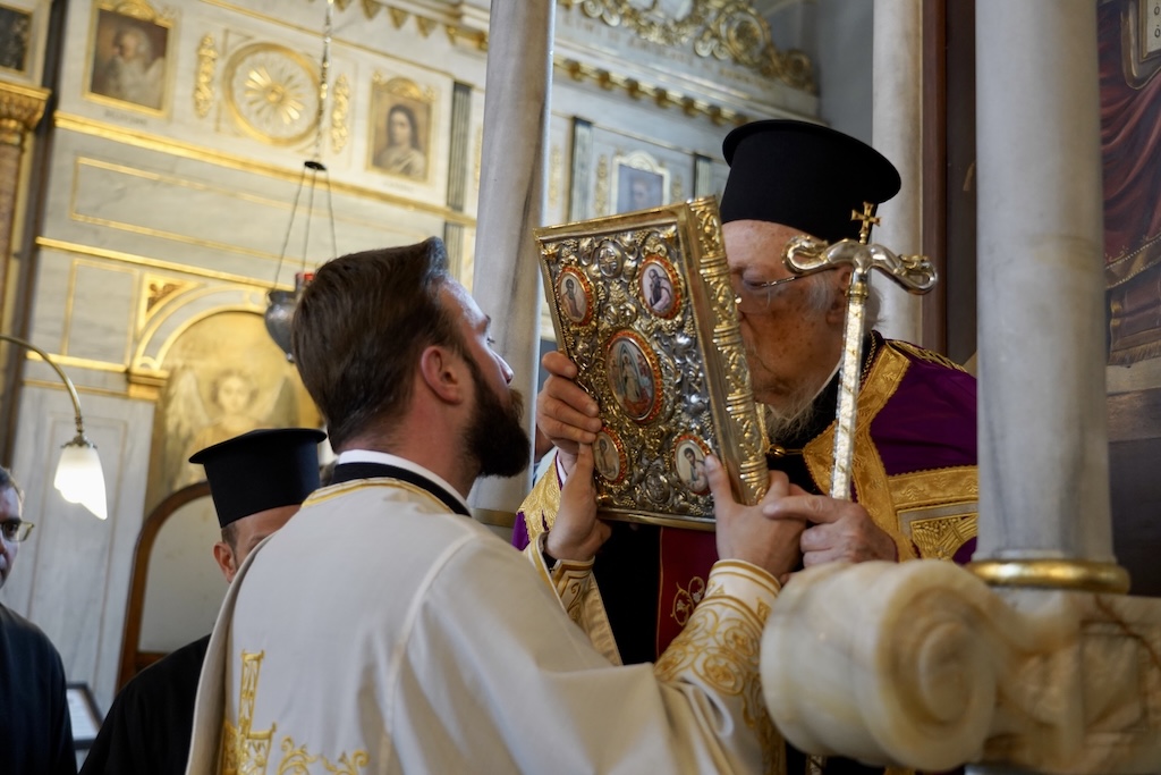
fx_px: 1290
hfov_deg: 48.5
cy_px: 388
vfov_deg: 33.4
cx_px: 580
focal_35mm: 40
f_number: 4
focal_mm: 40
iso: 2000
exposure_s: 1/160
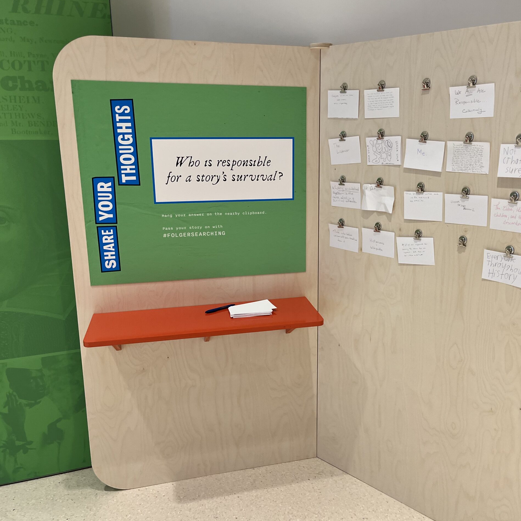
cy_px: 260
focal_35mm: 31
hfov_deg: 52.2
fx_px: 528
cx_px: 312
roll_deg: -1.7
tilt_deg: -13.4
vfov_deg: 52.5
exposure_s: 1/120
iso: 125
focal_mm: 5.1
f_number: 1.6
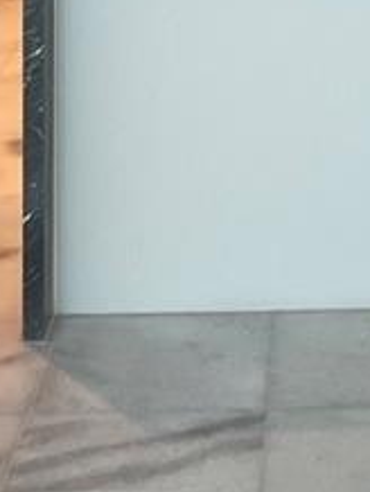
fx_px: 2034
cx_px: 438
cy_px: -370
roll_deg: +0.6
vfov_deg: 12.7
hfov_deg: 10.2
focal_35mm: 143
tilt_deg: -3.1
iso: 40
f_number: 1.6
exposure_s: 1/120
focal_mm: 4.2
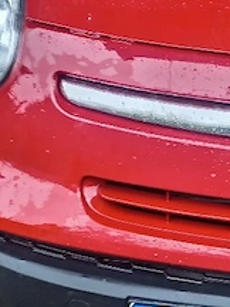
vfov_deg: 19.2
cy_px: 291
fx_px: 886
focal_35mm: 100
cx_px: 291
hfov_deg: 14.2
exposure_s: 1/25
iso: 254
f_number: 1.8
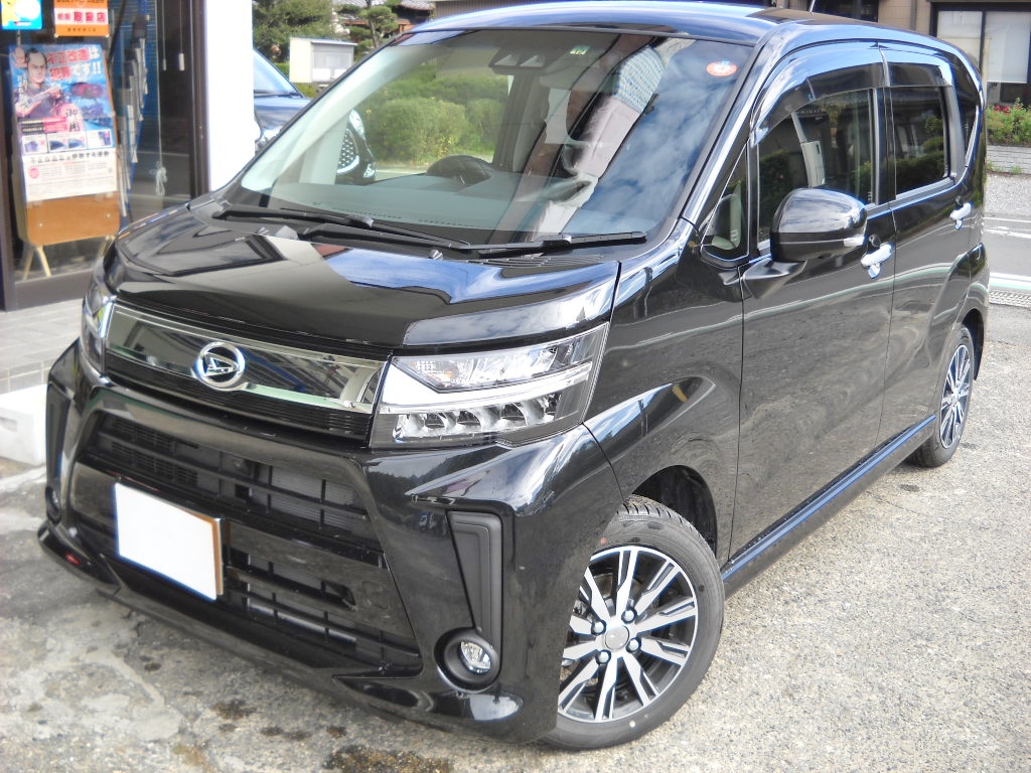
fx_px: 1221
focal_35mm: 41
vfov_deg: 35.1
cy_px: 386
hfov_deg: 45.8
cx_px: 516
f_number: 3.1
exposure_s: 1/141
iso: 64
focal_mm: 6.72
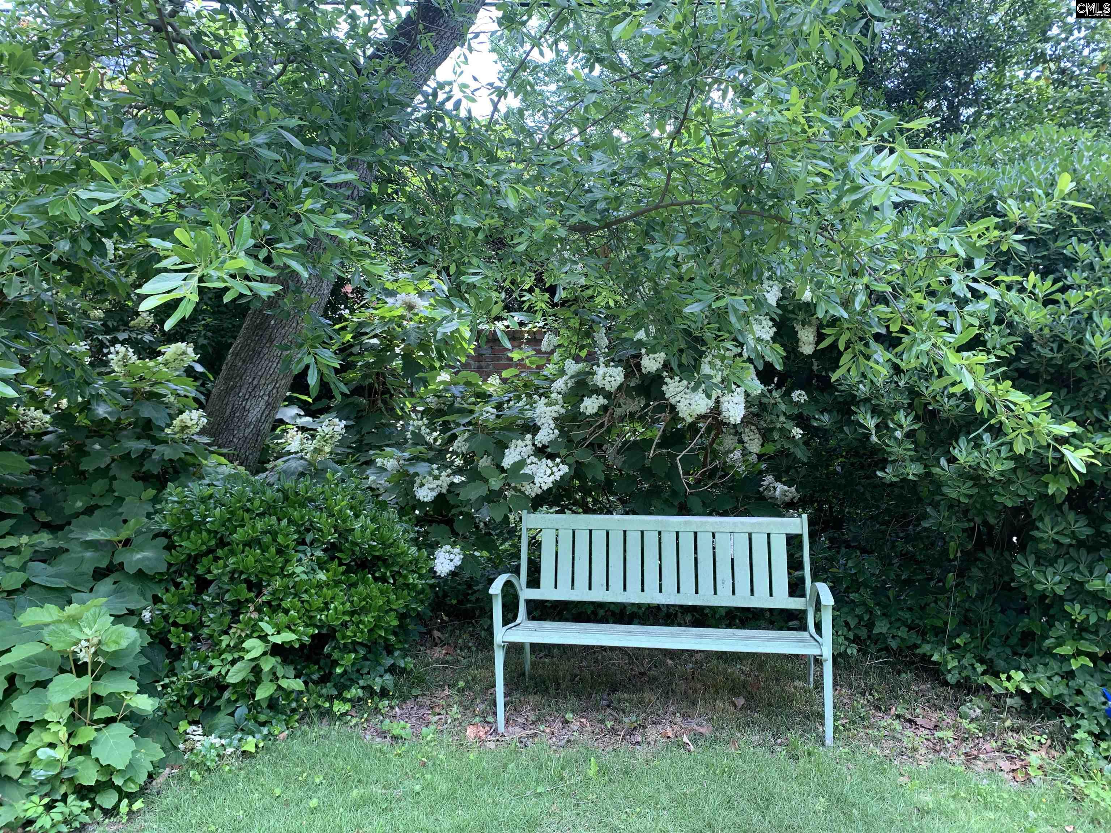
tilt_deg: -2.0
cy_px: 416
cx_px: 556
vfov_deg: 53.1
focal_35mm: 26
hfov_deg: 67.3
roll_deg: -0.3
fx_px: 834
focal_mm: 4.25
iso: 50
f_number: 1.8
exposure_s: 1/122
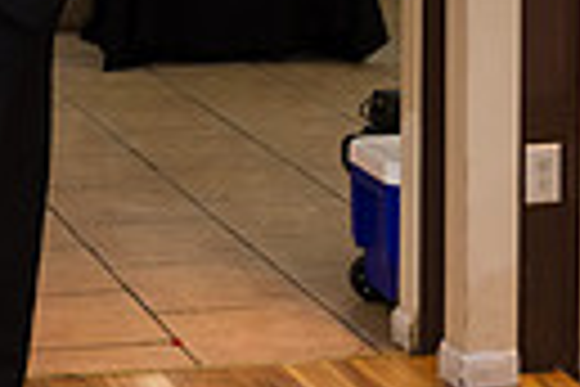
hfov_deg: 14.1
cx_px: -110
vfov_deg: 9.5
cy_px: -157
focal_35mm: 141
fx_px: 2271
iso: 800
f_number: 3.2
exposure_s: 1/125
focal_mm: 28
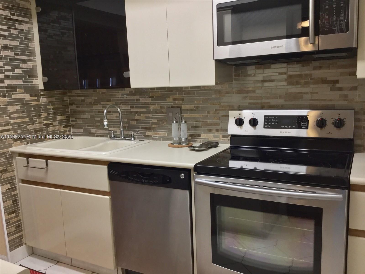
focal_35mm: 31
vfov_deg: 45.4
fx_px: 327
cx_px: 182
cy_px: 137
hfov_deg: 58.4
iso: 64
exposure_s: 1/30
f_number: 2.4
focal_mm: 3.3
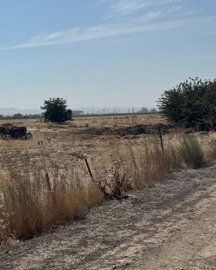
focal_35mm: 56
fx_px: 447
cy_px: 114
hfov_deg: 23.8
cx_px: -67
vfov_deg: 33.5
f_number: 1.78
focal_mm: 6.76
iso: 80
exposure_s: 1/12346
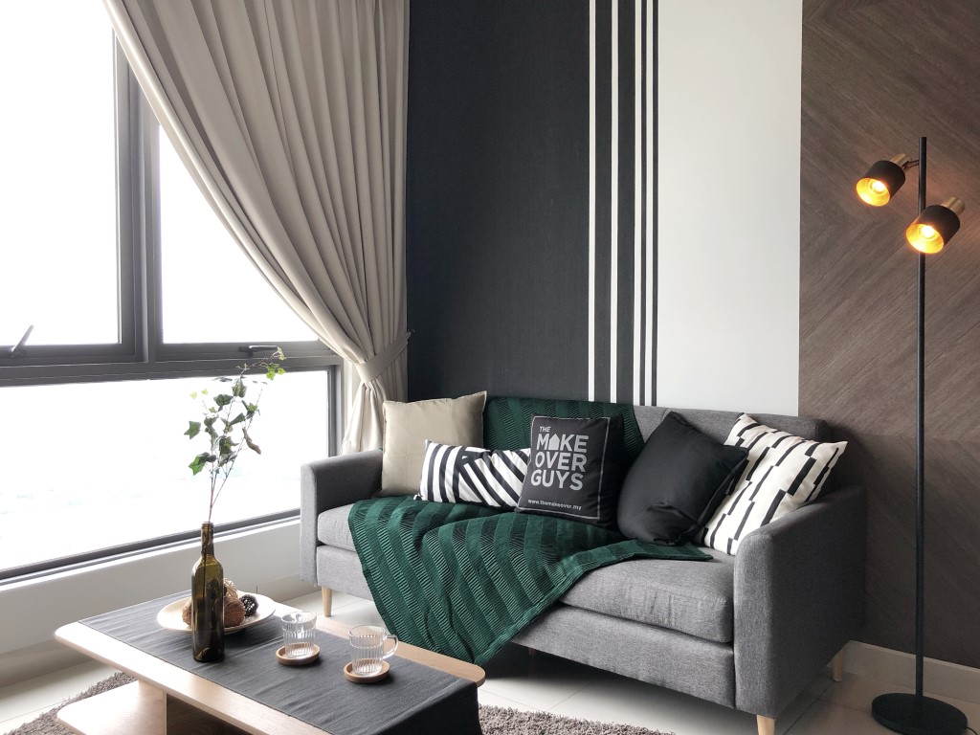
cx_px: 490
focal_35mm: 28
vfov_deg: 49.7
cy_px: 368
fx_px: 793
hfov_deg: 63.4
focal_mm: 3.99
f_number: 1.8
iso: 25
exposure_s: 1/100
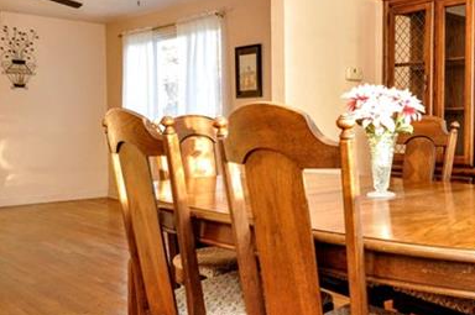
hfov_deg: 45.5
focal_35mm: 40
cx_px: 395
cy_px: 149
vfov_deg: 33.3
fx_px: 527
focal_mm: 10
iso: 500
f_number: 4
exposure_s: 1/60
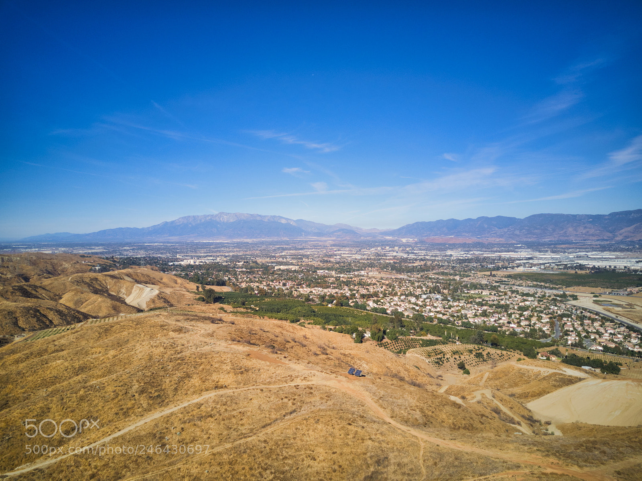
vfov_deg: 53.0
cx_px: 321
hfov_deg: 67.3
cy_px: 240
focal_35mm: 26
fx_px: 482
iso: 100
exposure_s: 1/1931
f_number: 2.2
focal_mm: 4.7
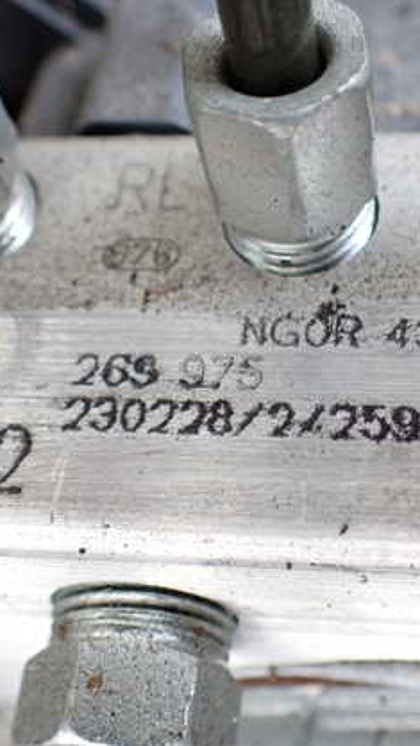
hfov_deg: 25.3
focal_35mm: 47
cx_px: 300
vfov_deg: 43.7
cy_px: 354
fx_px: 929
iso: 250
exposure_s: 1/125
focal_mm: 5.4
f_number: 2.3
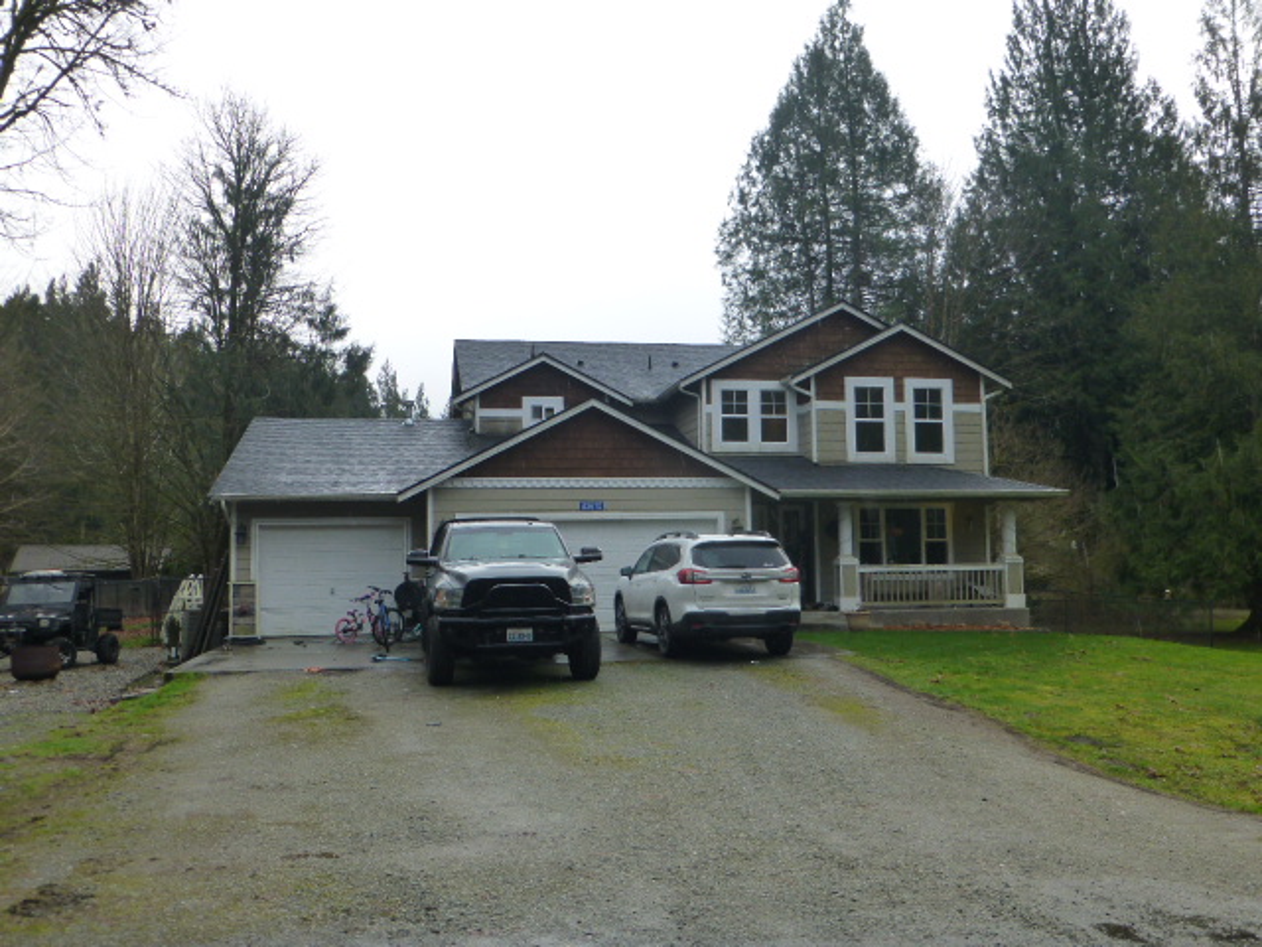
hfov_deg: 54.0
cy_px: 474
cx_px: 631
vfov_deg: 41.8
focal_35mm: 34
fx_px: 1240
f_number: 3.7
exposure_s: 1/250
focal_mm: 6.1
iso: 160
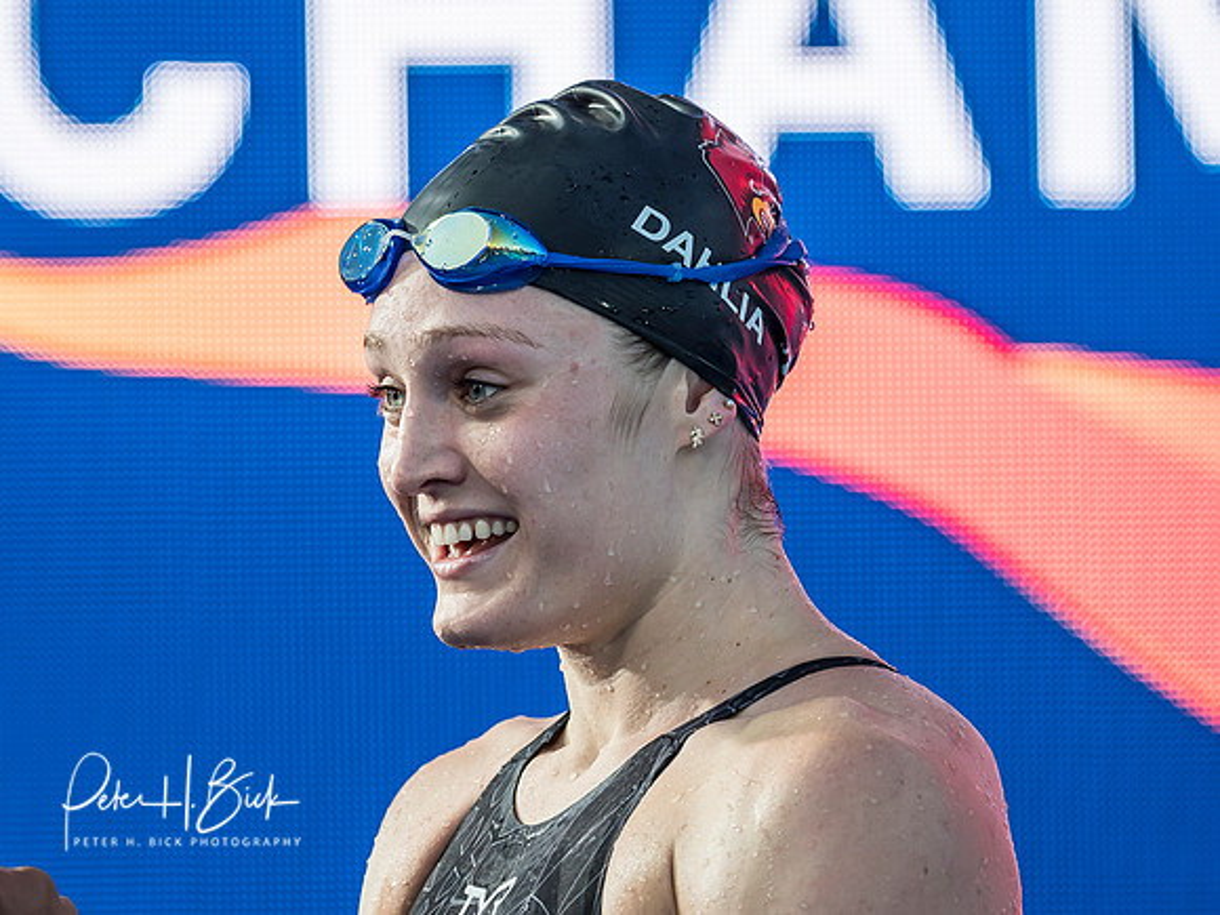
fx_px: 18861
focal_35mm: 535
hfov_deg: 3.7
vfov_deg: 2.8
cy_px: 411
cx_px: 542
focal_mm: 200
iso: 400
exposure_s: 1/800
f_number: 2.8
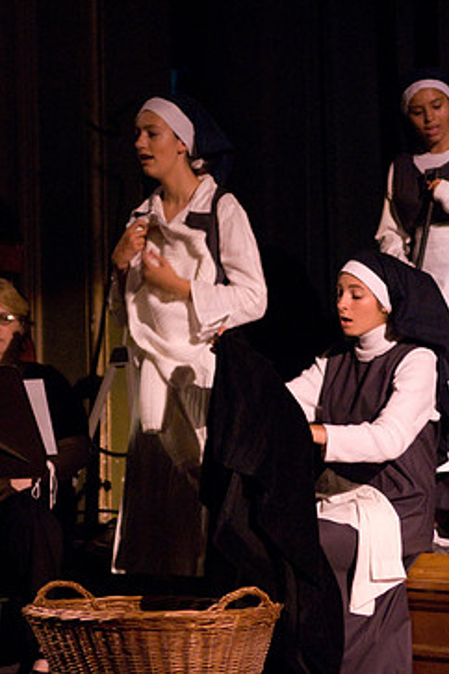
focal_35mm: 149
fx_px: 2787
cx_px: 250
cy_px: 334
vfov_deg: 13.8
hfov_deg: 9.2
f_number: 2.8
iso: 1600
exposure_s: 1/100
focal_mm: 80
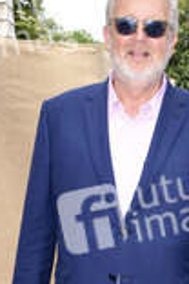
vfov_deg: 24.7
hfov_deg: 17.2
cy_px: 302
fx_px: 606
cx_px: 204
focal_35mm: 77
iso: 160
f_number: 6.3
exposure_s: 1/160
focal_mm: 20
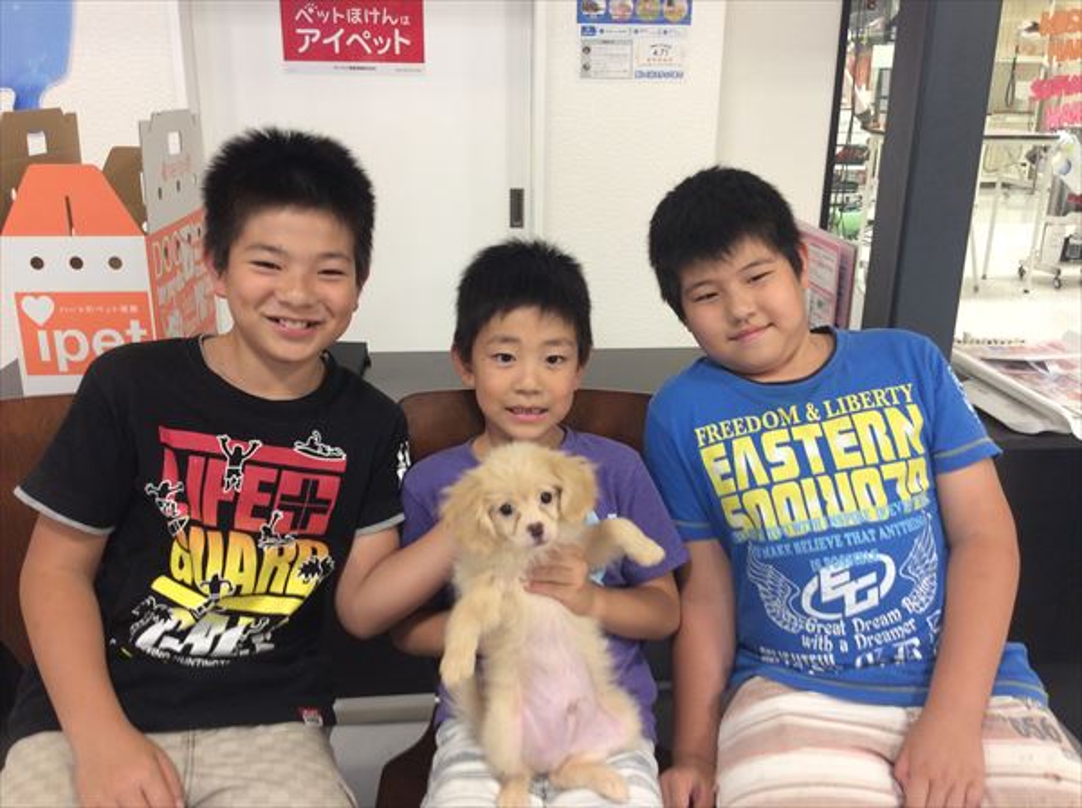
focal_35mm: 32
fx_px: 999
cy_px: 404
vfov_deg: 44.0
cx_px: 541
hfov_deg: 56.9
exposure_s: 1/25
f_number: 2.4
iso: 64
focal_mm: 3.3
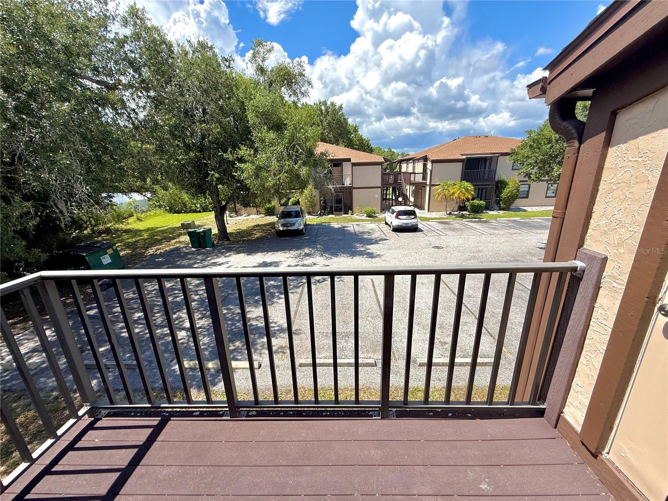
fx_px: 270
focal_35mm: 14
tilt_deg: -17.1
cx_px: 334
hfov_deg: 102.1
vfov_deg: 85.7
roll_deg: +2.5
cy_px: 250
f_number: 2.2
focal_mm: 2.22
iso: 50
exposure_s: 1/1368
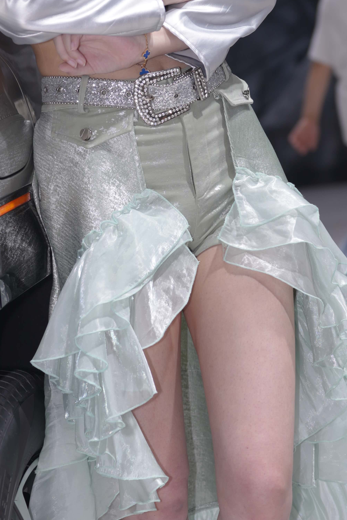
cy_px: 193
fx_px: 2371
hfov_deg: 8.4
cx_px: 83
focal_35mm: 164
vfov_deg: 12.5
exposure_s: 1/160
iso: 125
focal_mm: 70
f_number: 3.5
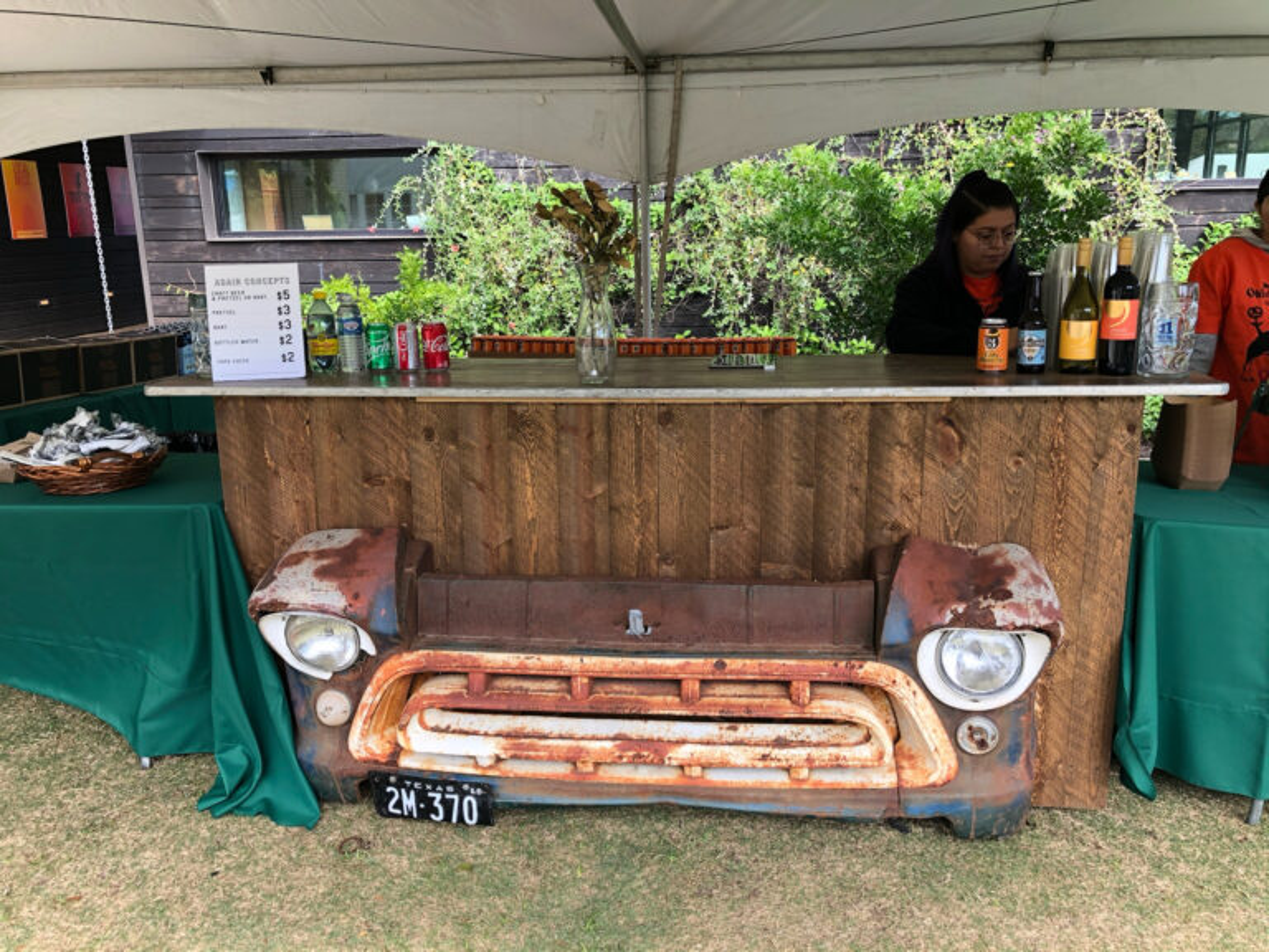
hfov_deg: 63.4
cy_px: 476
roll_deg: +1.5
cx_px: 634
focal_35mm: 28
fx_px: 1026
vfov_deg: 49.7
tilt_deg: -15.0
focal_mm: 3.99
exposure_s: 1/202
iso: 20
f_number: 1.8
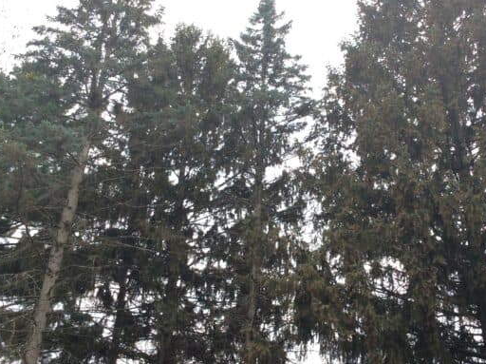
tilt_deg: +34.1
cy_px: 174
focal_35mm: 48
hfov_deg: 39.6
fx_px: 673
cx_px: 276
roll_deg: -3.6
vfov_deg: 30.2
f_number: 2.4
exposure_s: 1/120
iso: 50
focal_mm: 3.3
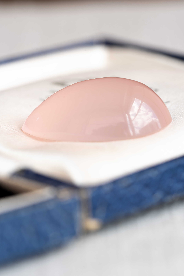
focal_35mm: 90
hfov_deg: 15.2
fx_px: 690
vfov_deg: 22.6
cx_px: 92
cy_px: 138
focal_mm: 90
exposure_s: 1/10
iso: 100
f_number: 8
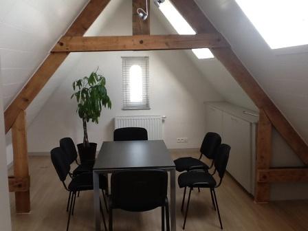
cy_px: 116
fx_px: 391
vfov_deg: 32.9
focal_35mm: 44
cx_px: 154
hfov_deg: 42.9
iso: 50
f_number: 2.4
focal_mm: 2.03
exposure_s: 1/40
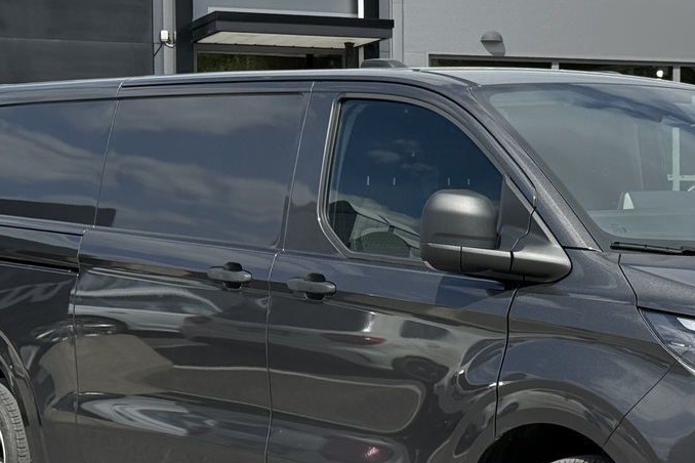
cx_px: 560
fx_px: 2046
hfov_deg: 19.1
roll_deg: +0.4
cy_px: 236
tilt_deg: +0.3
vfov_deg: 12.9
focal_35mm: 106
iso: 100
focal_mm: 6.76
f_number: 1.78
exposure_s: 1/5587
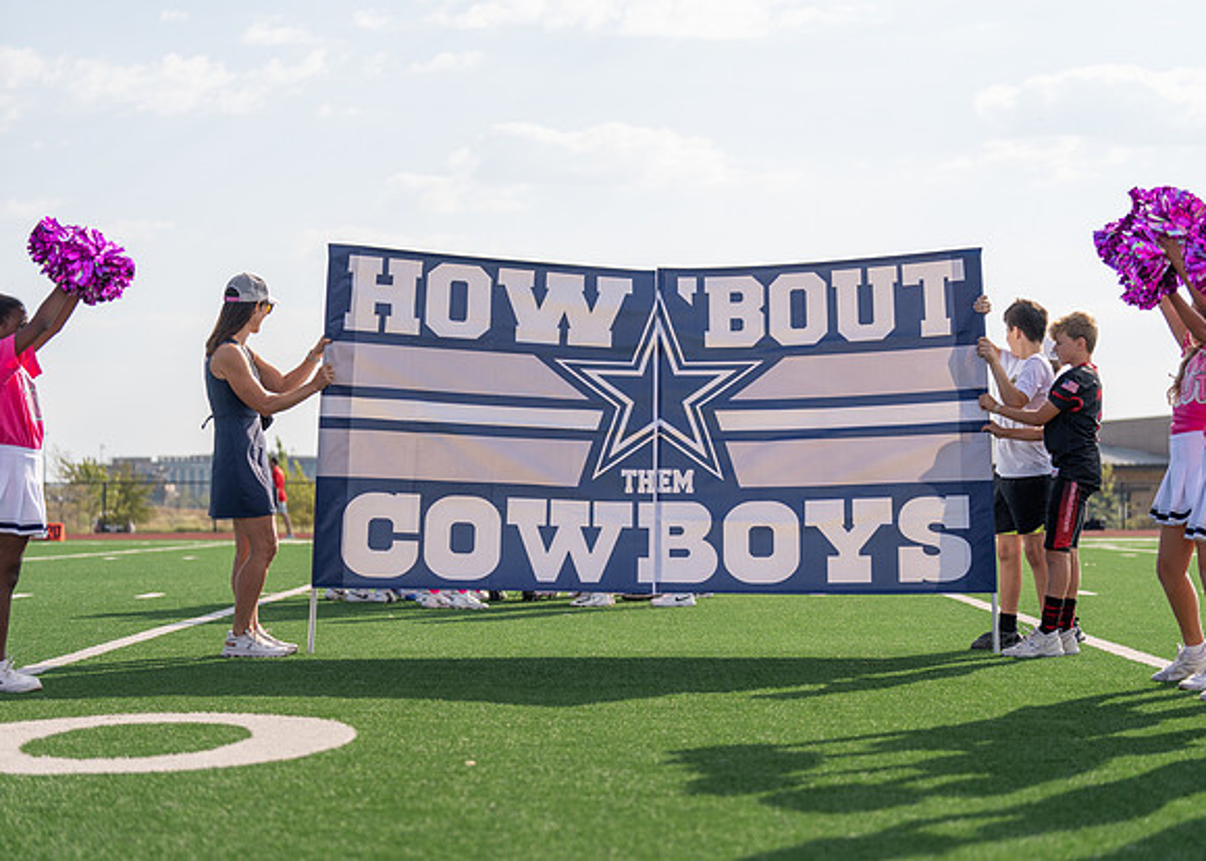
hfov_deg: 27.0
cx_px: 631
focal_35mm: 73
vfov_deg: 19.4
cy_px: 430
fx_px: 2515
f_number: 2.8
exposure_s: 1/1250
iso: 100
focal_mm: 70
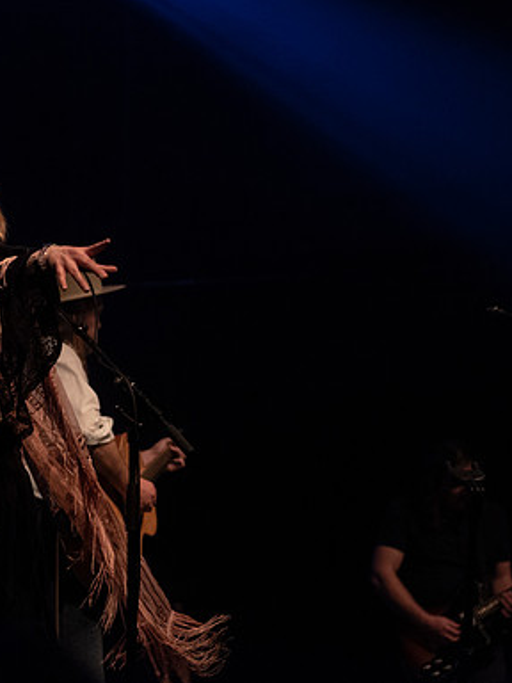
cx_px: 277
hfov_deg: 12.7
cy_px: 291
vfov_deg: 16.8
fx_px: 2307
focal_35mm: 117
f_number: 3.2
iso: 2500
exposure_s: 1/200
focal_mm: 70
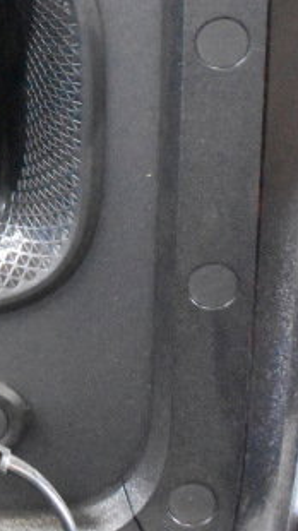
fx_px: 1435
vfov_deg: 19.2
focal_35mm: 102
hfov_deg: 11.2
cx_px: -190
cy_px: -177
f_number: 3.8
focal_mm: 22
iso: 12800
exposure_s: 1/40
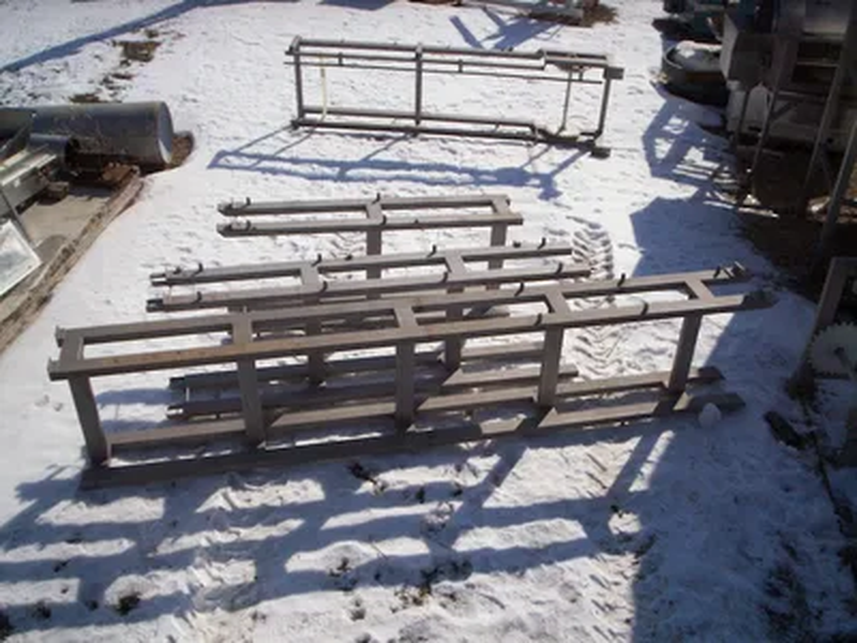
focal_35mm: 36
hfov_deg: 51.4
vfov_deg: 39.7
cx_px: 428
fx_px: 891
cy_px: 322
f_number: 4.5
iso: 100
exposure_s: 1/1672
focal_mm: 5.9
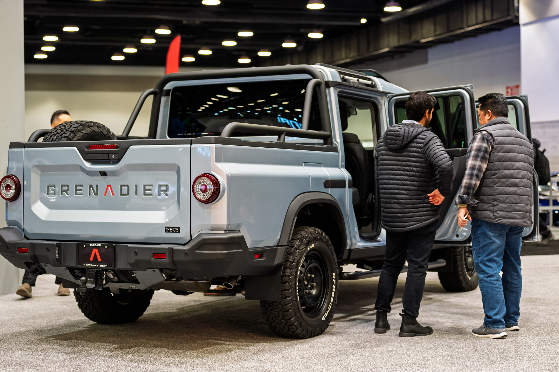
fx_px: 1017
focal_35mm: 65
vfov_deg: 20.8
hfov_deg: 30.7
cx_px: 282
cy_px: 193
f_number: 2.8
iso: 900
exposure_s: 1/125
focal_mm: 62
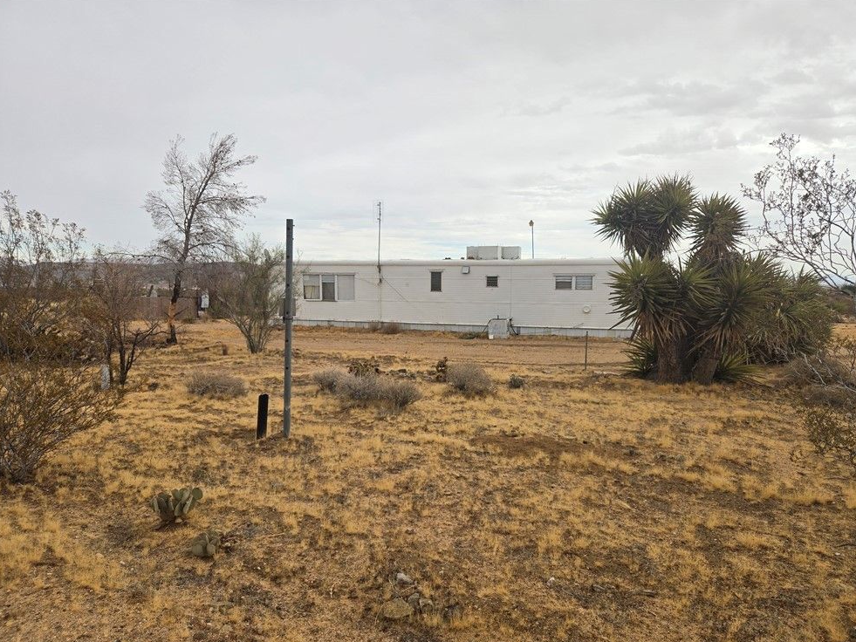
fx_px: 594
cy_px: 330
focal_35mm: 24
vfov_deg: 56.8
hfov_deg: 71.6
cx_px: 430
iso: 25
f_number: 1.8
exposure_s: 1/845
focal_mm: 5.4
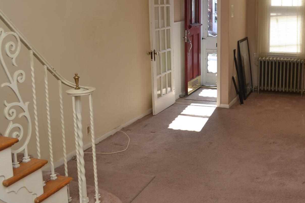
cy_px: 71
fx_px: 390
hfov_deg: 40.9
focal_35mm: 46
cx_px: 247
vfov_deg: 29.1
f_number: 5.6
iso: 160
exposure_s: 1/125
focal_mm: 18
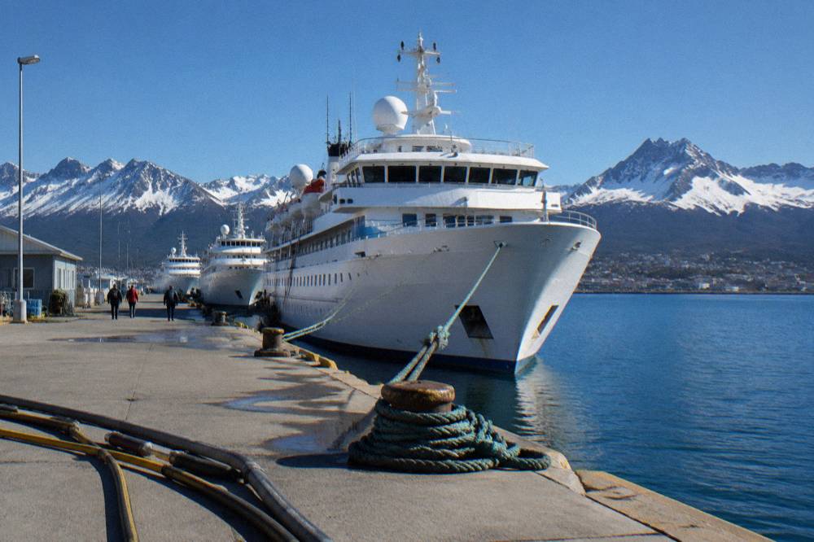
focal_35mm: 47
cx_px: 407
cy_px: 271
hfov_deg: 41.9
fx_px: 1062
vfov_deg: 28.6
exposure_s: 1/1000
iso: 200
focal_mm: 47
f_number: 4
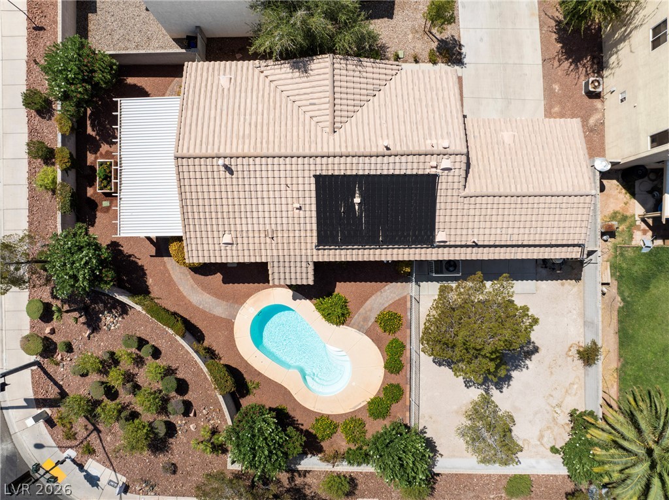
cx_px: 334
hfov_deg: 71.6
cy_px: 250
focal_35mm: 24
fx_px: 463
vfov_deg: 56.7
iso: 100
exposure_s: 1/200
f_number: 2.8
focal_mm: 12.29
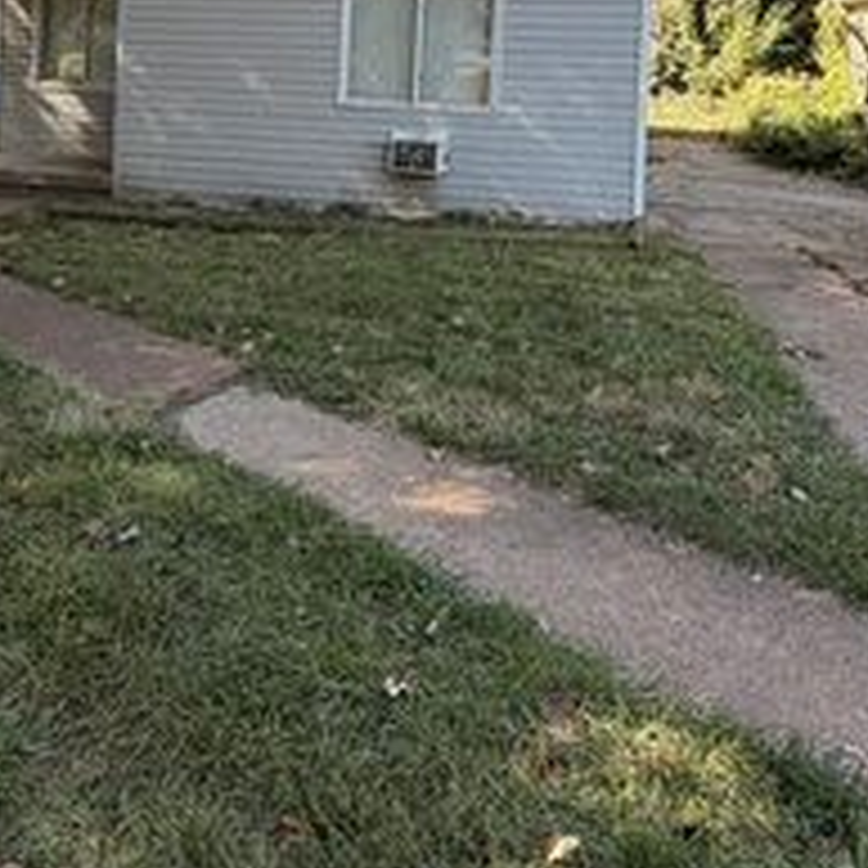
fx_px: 908
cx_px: 319
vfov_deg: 46.4
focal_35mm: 32
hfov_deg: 50.5
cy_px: 97
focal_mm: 2.22
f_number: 2.2
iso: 40
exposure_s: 1/167
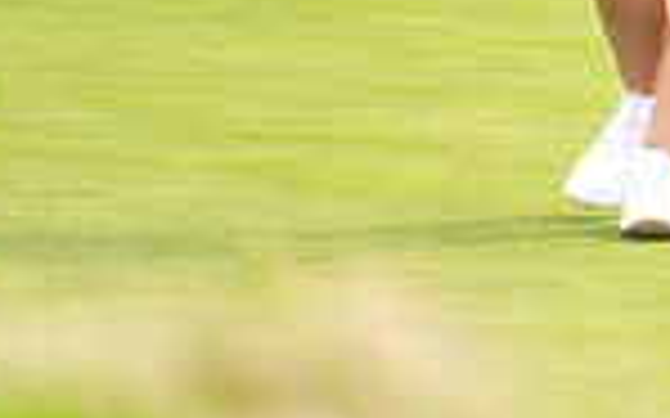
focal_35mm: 1192
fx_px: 21757
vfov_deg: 1.1
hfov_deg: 1.8
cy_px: -389
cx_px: 1241
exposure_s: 1/1600
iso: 400
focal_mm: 300
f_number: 4
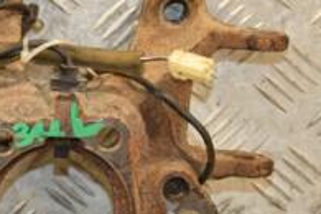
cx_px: -12
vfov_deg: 6.2
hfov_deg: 9.2
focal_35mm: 221
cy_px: 158
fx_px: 1970
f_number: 4.8
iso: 800
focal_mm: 48
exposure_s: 1/125
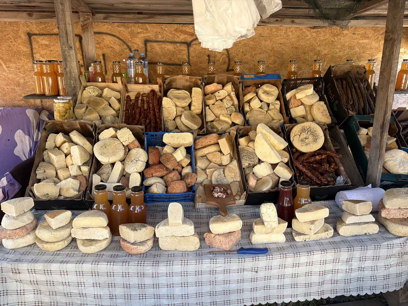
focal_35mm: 24
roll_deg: -1.1
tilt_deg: -19.2
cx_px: 204
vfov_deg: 56.8
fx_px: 283
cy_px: 153
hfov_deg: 71.6
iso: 250
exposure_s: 1/632
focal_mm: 6.76
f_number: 1.78
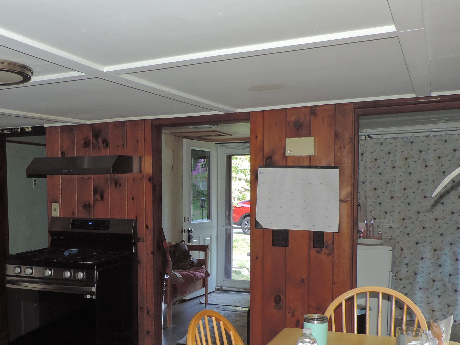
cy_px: 237
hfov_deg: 44.9
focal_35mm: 41
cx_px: 144
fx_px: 545
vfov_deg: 34.7
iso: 200
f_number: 3
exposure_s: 1/30
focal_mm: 4.3
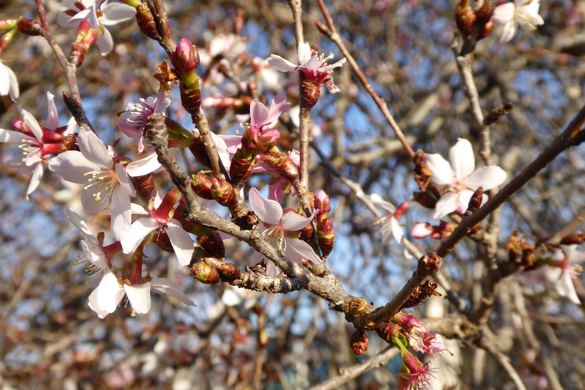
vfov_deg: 24.2
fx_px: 910
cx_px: 293
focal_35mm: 56
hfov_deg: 35.6
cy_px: 209
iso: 100
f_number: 4.1
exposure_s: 1/320
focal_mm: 9
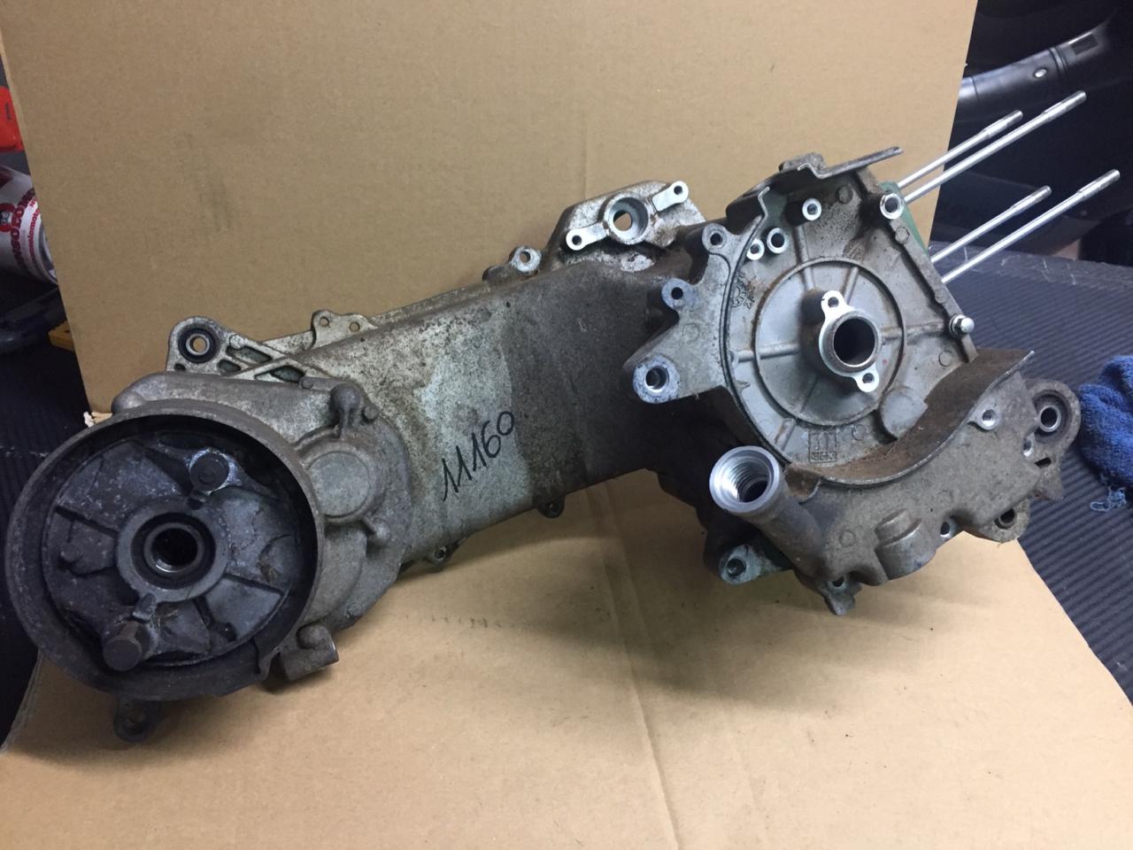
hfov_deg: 61.7
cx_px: 566
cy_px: 425
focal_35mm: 29
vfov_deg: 48.2
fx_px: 949
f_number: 2.2
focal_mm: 4.15
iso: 200
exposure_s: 1/33
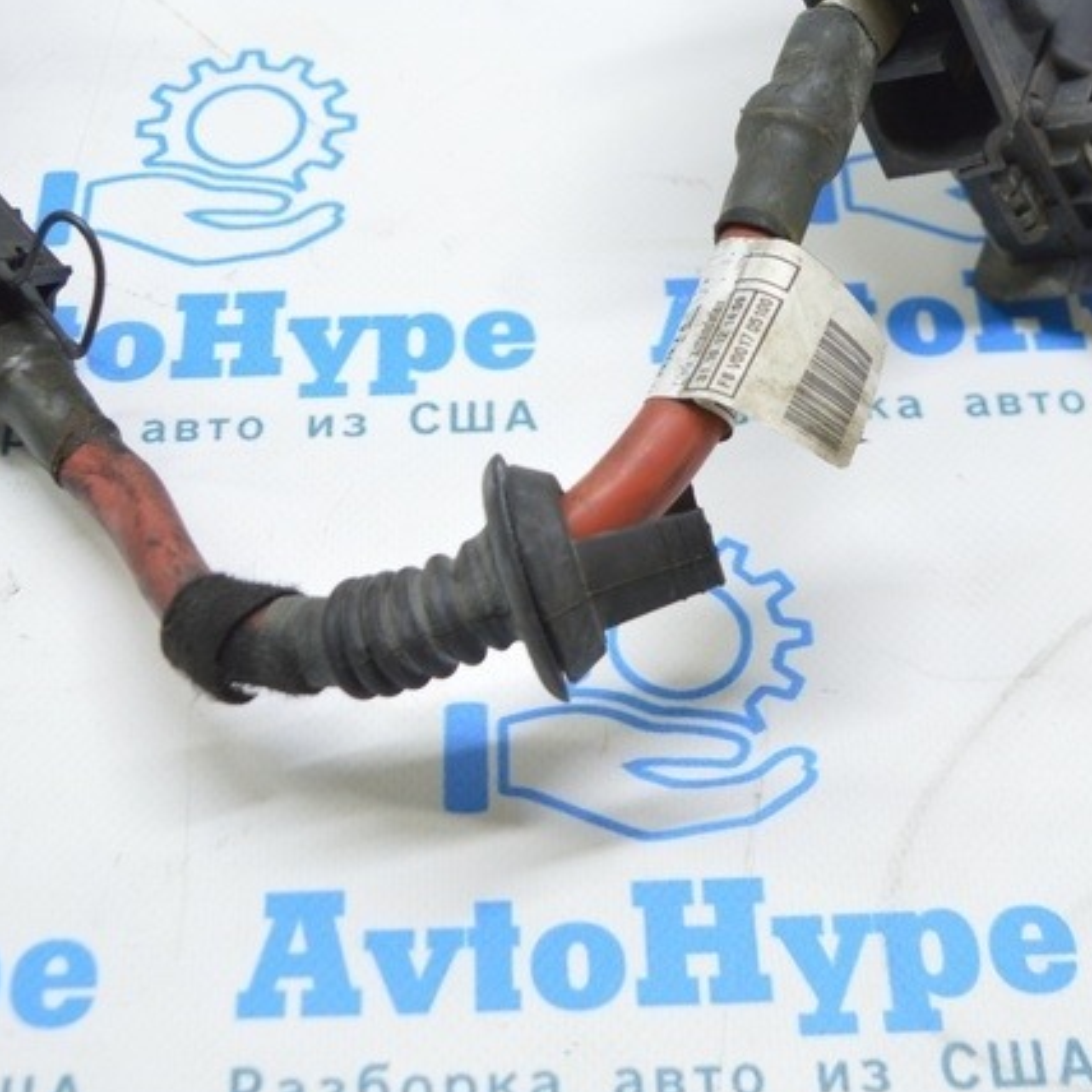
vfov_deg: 25.4
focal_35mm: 67
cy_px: 244
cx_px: 541
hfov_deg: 25.7
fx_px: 2391
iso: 400
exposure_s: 1/40
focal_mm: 22
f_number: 3.8
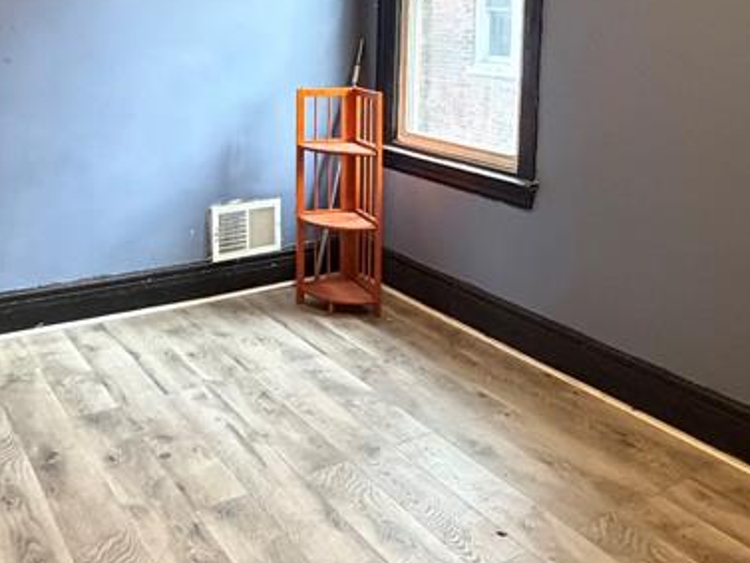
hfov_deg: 48.9
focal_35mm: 38
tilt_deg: -4.3
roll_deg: -1.5
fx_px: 824
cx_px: 332
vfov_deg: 36.0
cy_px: 82
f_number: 2.2
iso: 1000
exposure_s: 1/60
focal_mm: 2.22
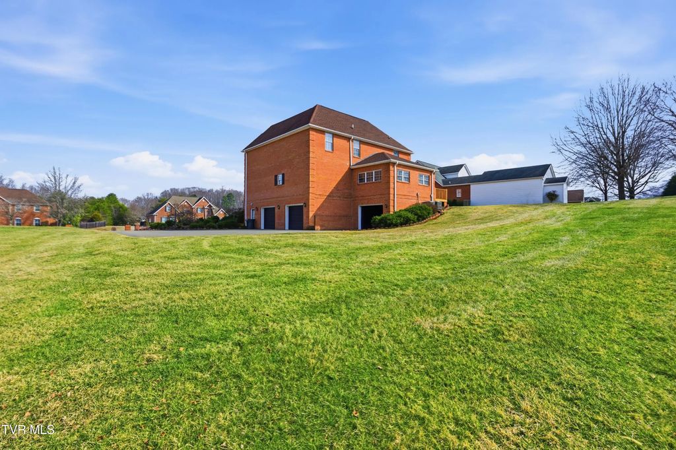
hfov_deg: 96.8
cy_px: 225
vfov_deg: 73.7
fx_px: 300
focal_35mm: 16
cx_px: 338
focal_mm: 16
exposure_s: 1/1250
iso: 100
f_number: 8
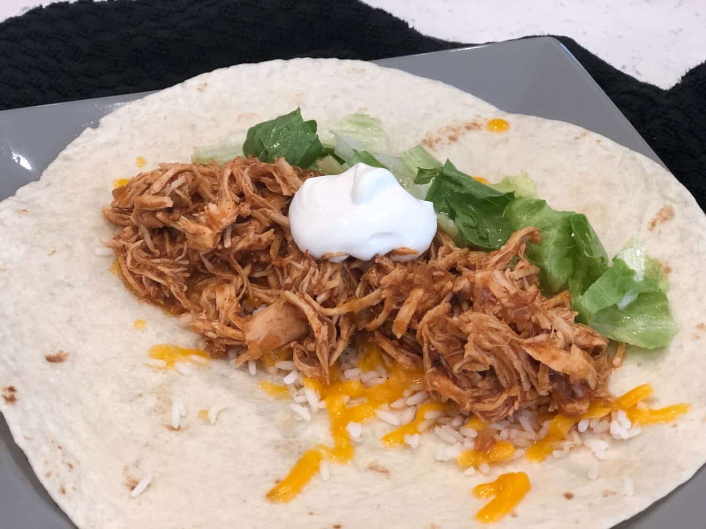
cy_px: 264
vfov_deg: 25.7
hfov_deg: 33.8
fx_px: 1163
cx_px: 353
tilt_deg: -40.5
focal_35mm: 57
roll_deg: +2.4
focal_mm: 6.6
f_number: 2.8
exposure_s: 1/30
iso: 50
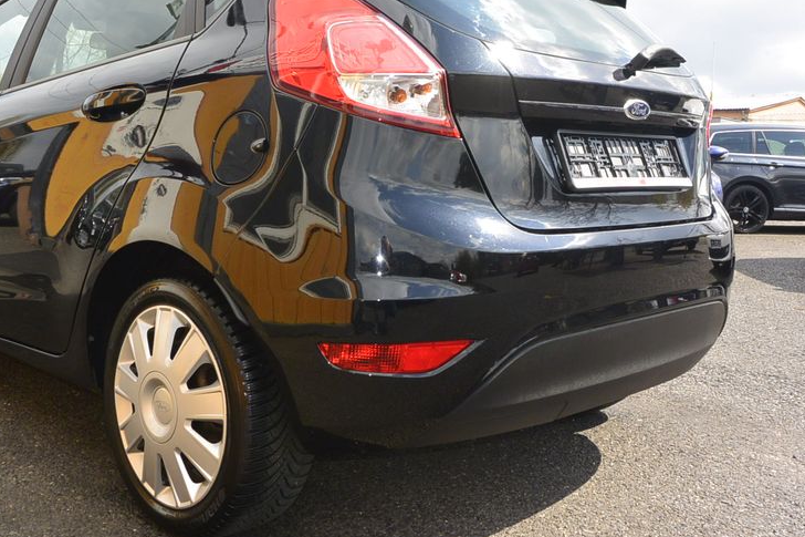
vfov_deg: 35.0
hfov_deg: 50.3
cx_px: 315
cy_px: 223
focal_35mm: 38
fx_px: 849
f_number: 7.1
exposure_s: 1/250
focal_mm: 10
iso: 160
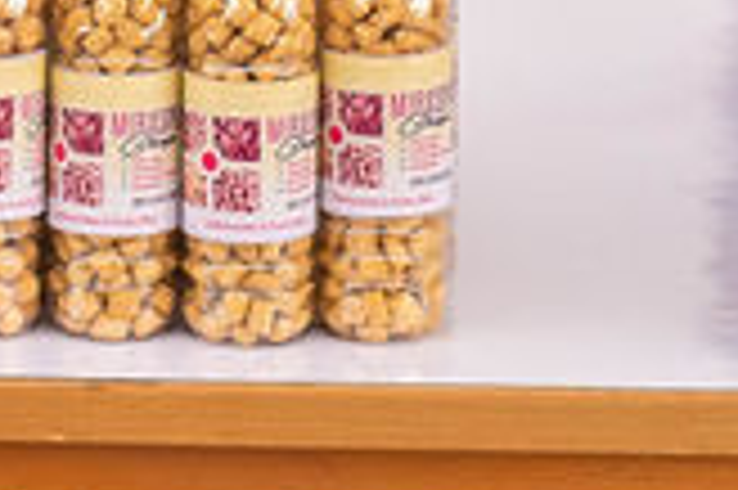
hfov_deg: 6.6
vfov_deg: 4.3
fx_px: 6410
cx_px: 171
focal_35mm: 313
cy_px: -533
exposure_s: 1/160
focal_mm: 50
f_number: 2.8
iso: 400
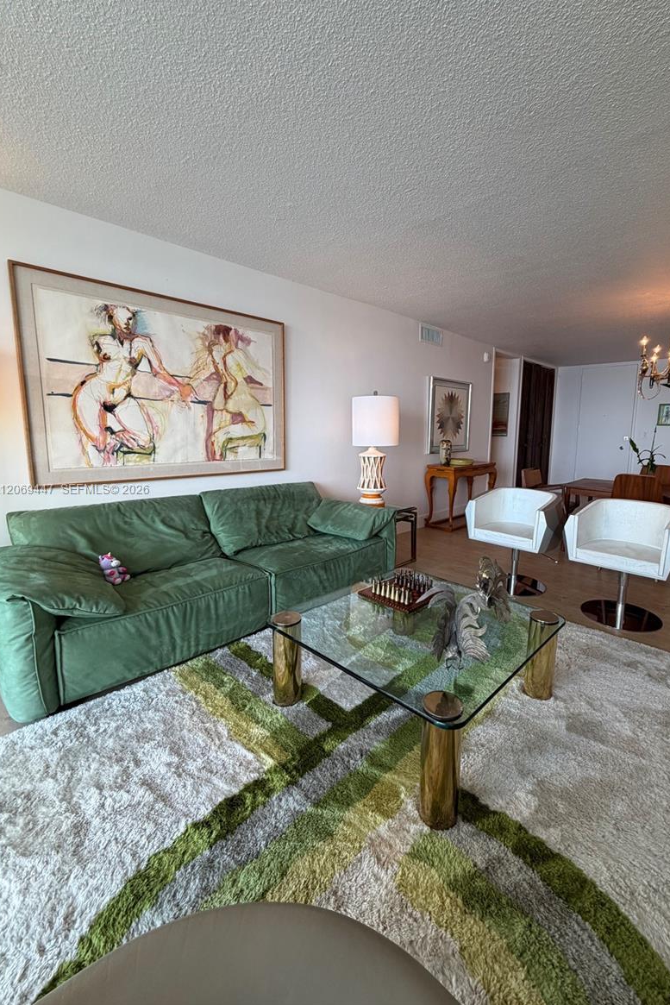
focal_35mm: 15
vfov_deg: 100.4
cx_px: 377
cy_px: 490
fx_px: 419
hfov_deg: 77.0
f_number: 2.2
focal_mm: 2.22
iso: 125
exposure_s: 1/120
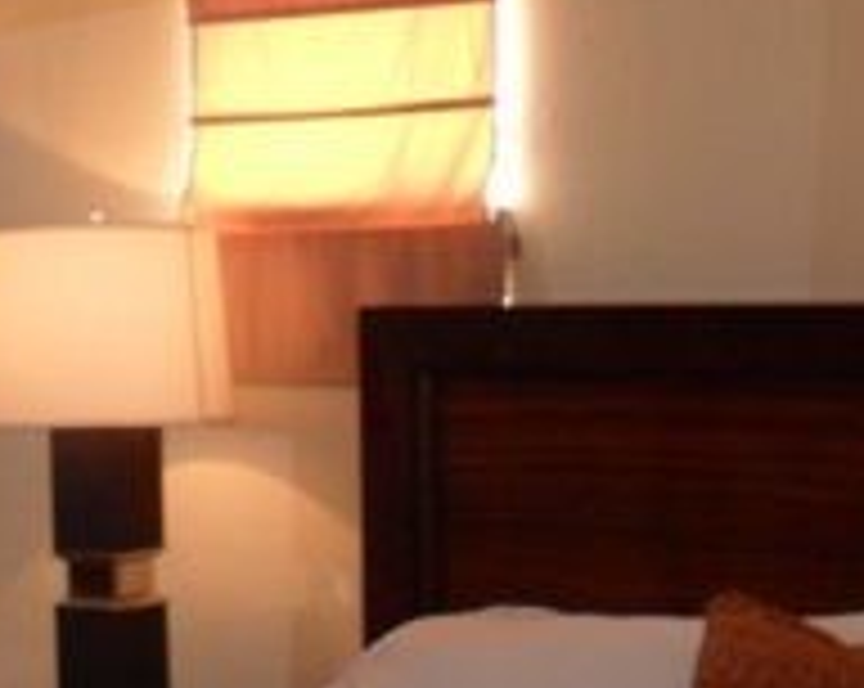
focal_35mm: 114
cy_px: 728
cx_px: -198
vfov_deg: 13.3
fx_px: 2911
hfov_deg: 16.2
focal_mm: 6.3
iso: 200
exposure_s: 1/45
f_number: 3
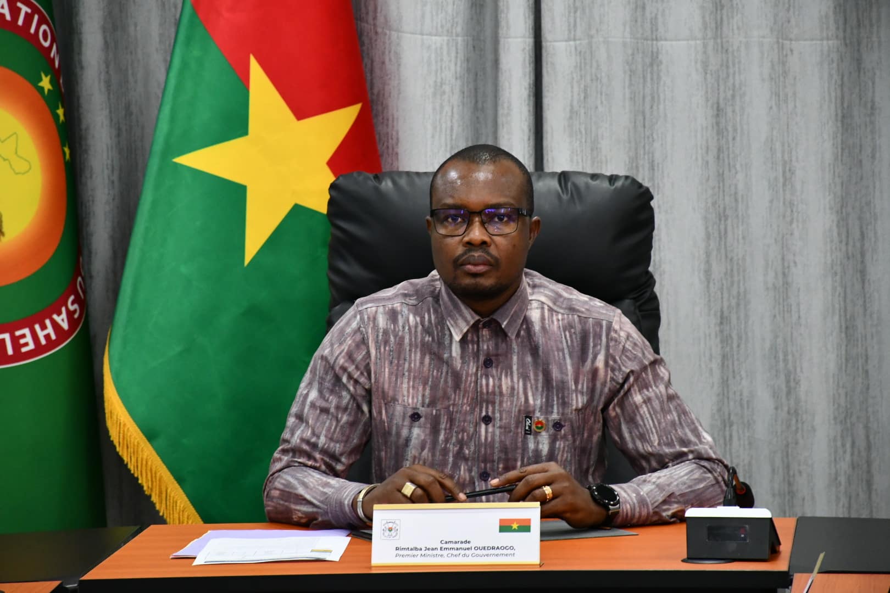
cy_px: 296
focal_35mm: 210
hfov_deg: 9.8
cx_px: 445
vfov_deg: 6.5
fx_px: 5191
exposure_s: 1/125
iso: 3200
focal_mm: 140
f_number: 5.6
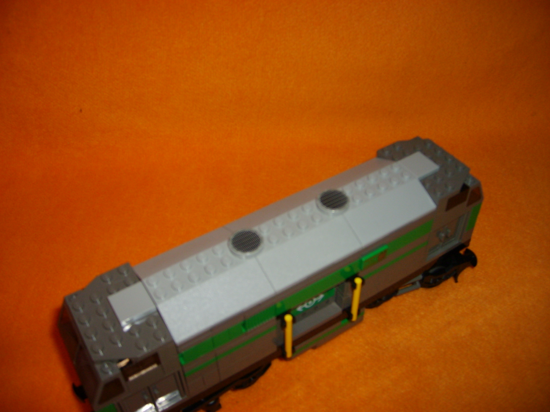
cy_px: 206
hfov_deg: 52.6
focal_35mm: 35
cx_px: 275
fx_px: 556
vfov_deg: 40.7
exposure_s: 1/45
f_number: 2.8
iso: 100
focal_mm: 5.8
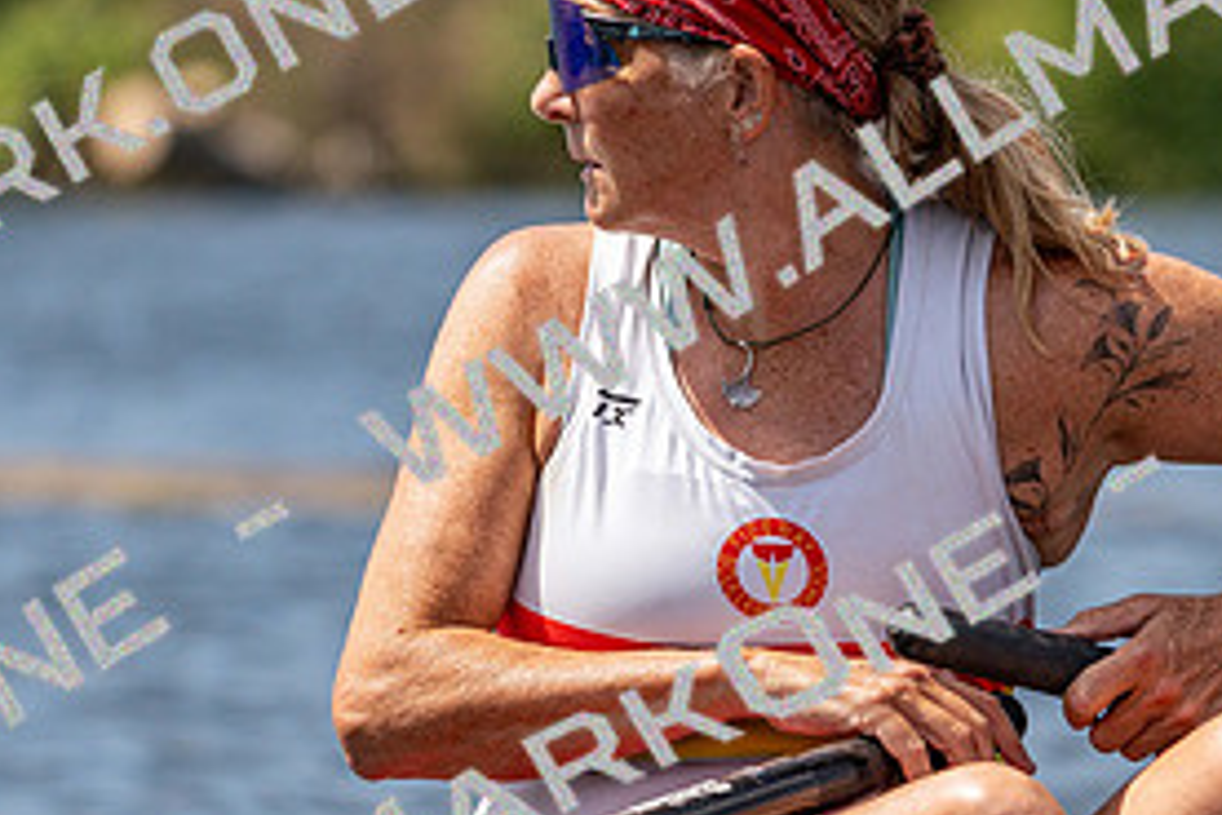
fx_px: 19618
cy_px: 498
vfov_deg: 2.4
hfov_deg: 3.6
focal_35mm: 578
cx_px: 908
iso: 250
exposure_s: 1/2000
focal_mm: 275
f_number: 5.6
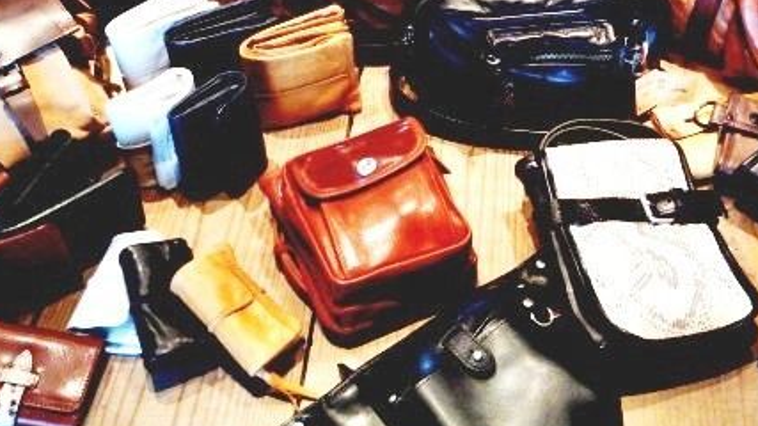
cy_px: 76
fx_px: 985
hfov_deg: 41.7
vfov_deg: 24.0
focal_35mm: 49
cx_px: 486
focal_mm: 5.2
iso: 400
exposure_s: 1/15
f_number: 3.3
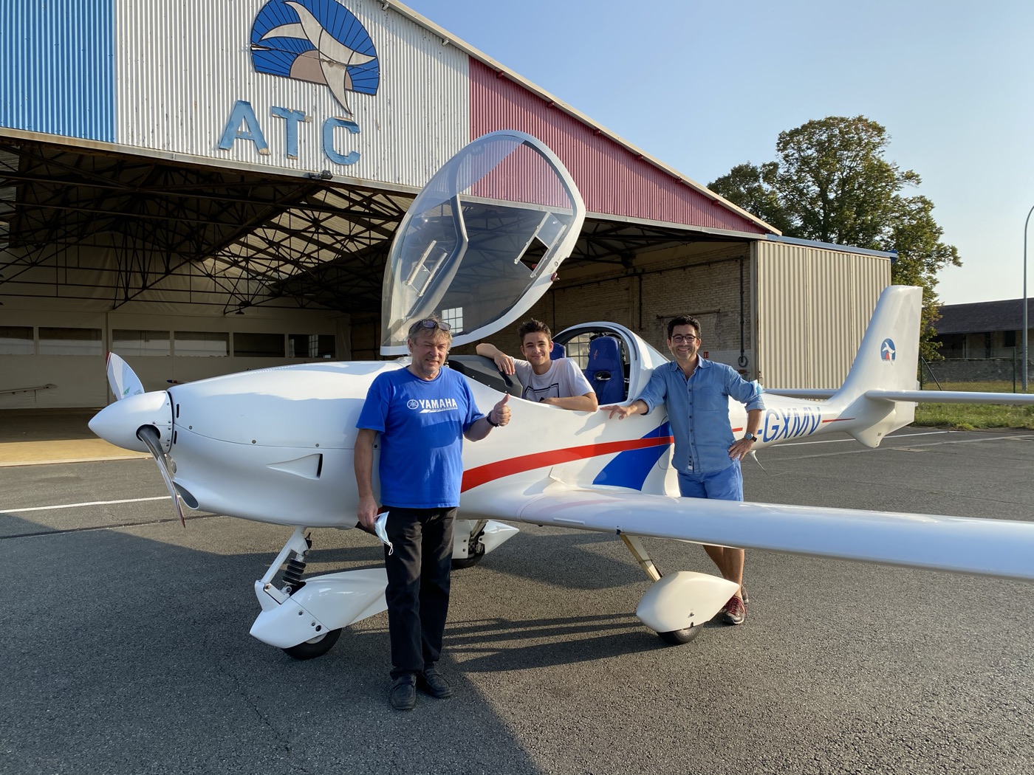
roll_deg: +0.2
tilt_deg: +0.1
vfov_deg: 53.1
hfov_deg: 67.3
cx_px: 517
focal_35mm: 26
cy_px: 388
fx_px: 777
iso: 32
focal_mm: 4.25
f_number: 1.8
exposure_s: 1/1429
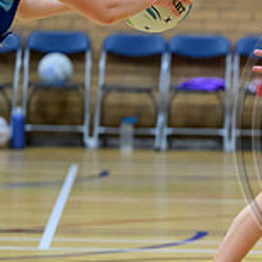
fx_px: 3048
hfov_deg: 4.9
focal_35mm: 356
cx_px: 462
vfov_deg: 4.9
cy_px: 157
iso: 5000
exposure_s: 1/1000
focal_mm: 100
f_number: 2.8
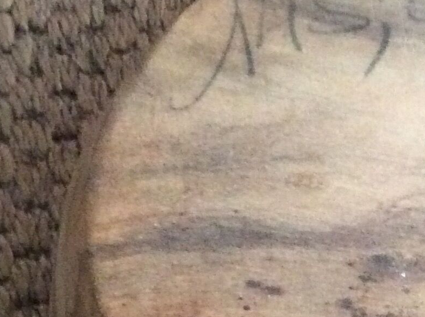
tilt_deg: -65.0
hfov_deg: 18.4
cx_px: 336
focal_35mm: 106
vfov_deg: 13.8
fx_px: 1299
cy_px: 264
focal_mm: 3.3
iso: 500
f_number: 2.4
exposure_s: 1/17
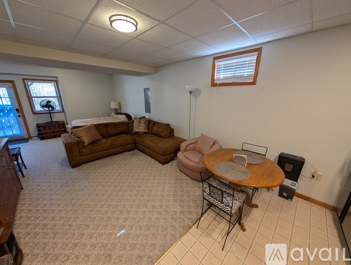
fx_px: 122
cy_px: 132
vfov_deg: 94.6
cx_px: 176
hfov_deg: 110.5
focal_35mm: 12
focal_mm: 2.02
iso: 97
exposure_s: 1/120
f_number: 1.7
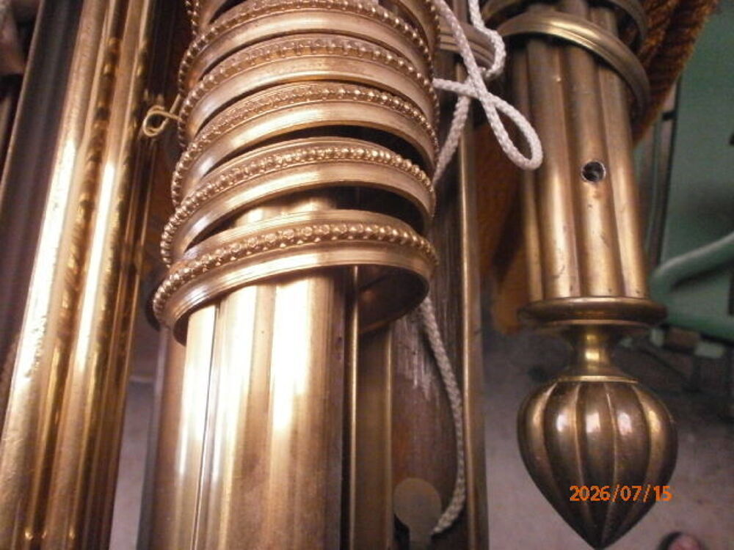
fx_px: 573
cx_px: 367
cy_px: 275
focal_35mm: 27
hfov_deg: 65.3
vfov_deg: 51.4
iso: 800
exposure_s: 1/80
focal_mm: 4.8
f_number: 2.9
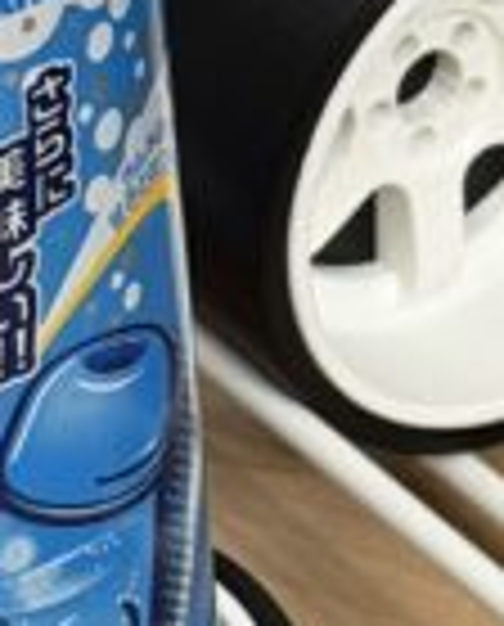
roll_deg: +2.1
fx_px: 4158
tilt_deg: -32.1
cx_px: 369
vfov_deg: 8.6
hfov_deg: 6.9
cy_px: 133
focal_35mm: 224
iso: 250
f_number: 1.78
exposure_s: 1/33
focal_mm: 6.76
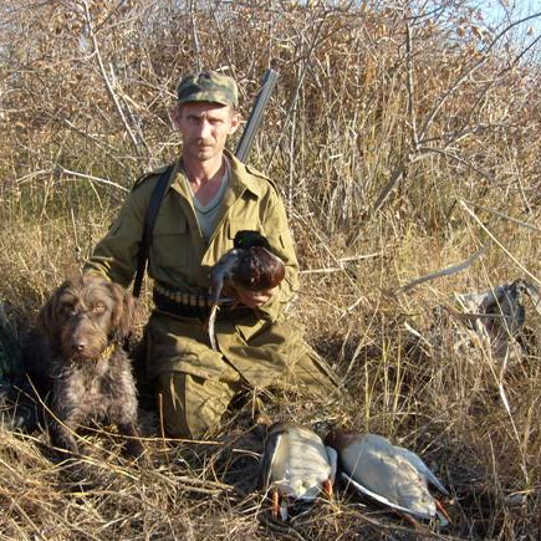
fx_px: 760
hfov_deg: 39.0
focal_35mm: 43
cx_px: 208
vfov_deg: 39.2
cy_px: 270
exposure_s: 1/90
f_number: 7.1
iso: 80
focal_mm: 5.8
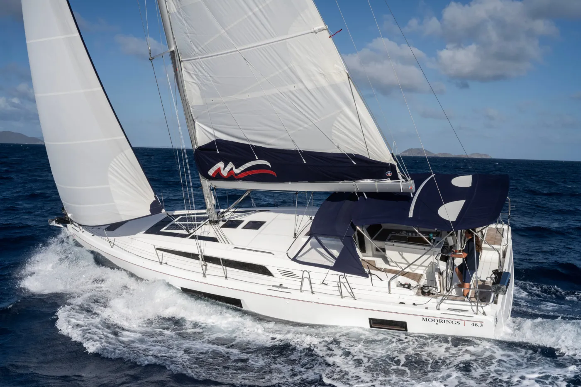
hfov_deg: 54.4
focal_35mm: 35
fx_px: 565
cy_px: 194
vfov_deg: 37.8
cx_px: 290
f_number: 6.3
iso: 640
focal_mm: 35
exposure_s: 1/8000
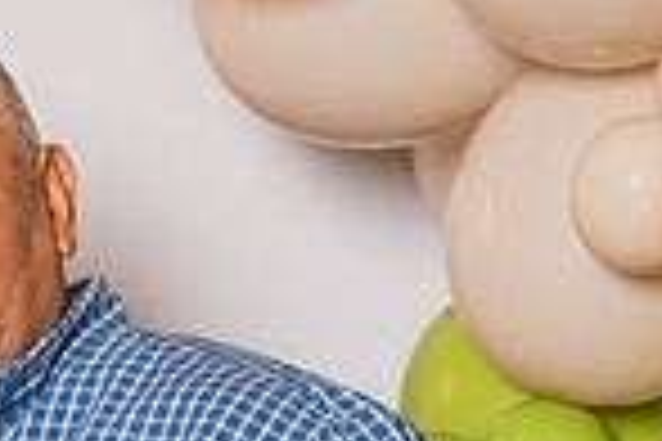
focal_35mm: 249
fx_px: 4578
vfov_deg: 5.4
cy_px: 775
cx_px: -634
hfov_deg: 7.9
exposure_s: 1/200
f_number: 4
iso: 200
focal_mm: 50
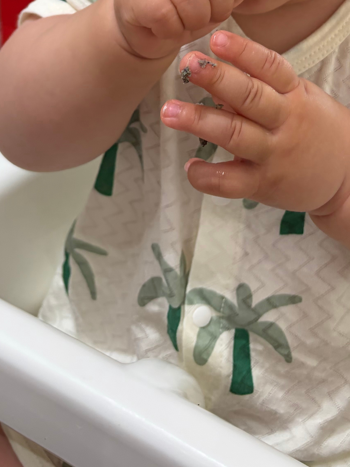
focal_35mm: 65
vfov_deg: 26.8
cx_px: 272
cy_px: -74
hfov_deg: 22.3
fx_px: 876
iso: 125
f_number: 1.6
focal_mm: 5.96
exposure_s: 1/111
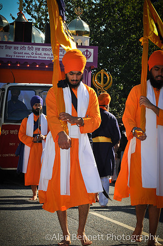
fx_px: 919
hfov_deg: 10.1
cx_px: 82
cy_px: 123
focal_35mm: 135
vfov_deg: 15.2
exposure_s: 1/200
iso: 400
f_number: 16
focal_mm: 90
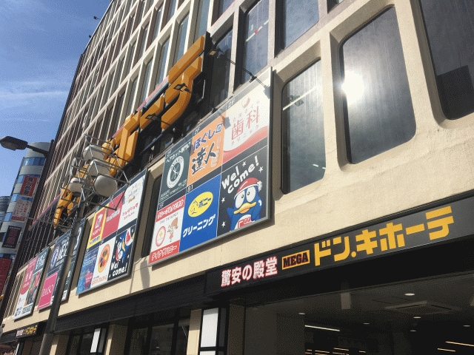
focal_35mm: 29
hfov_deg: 61.7
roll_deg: -2.2
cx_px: 237
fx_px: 397
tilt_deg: +26.5
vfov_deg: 48.2
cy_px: 178
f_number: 2.2
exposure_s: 1/3344
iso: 25
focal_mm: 4.15
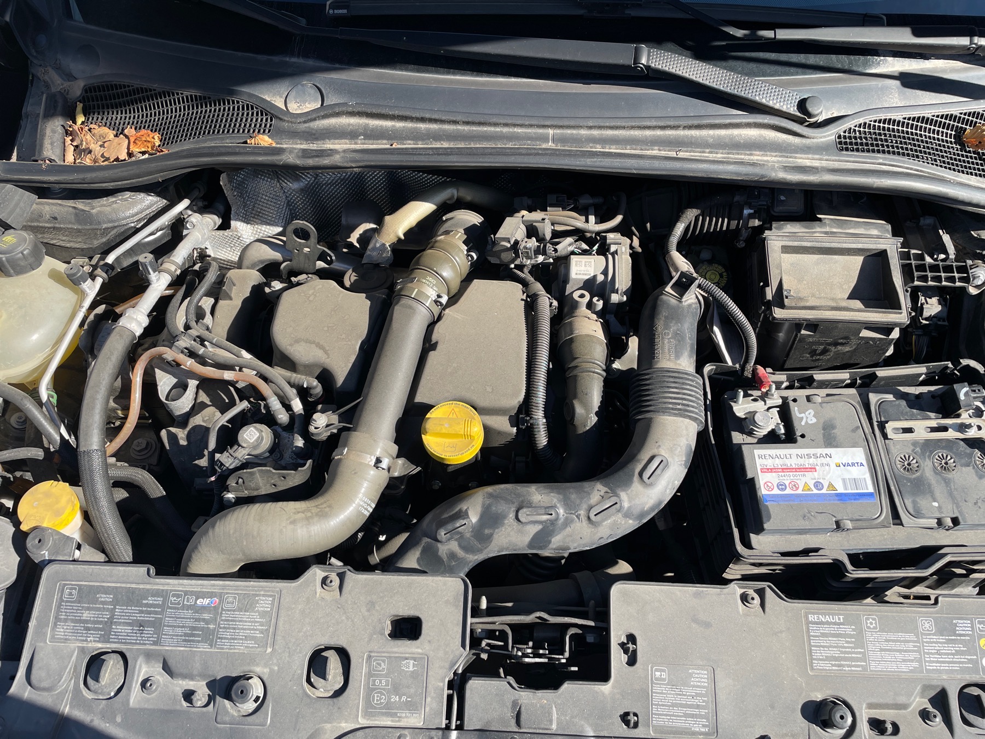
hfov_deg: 67.3
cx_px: 492
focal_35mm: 26
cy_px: 370
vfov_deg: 53.1
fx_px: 740
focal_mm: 4.2
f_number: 1.6
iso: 32
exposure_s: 1/1082
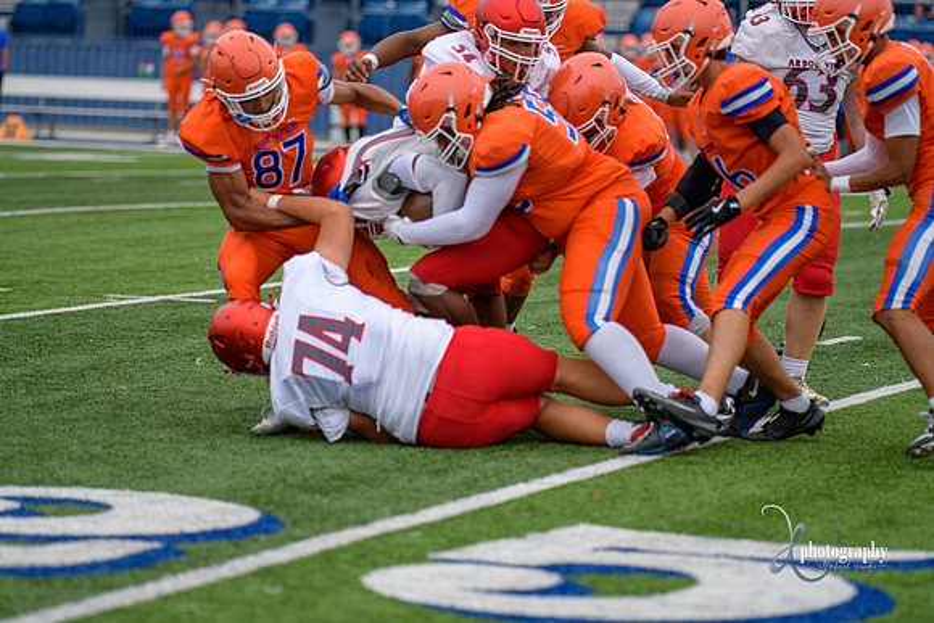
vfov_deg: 8.6
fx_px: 4152
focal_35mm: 160
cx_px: 467
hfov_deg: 12.8
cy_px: 312
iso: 360
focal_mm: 160
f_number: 2.8
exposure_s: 1/800
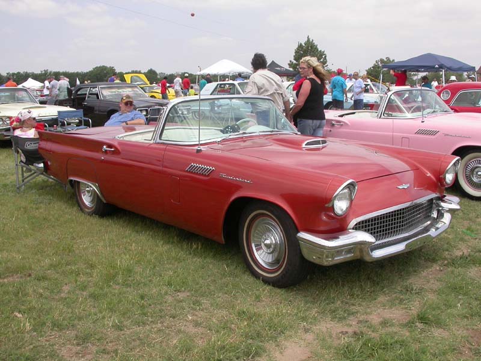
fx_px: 528
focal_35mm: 38
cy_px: 180
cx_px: 240
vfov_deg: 37.7
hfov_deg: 49.0
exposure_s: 1/334
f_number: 6.7
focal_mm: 7.85
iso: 100
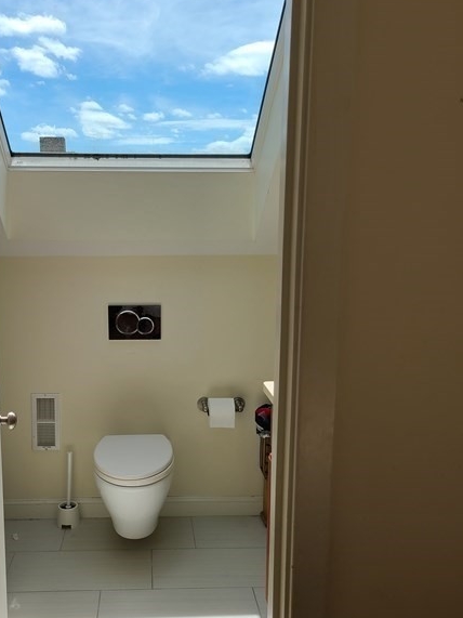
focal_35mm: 35
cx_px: 161
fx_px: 624
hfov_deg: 40.3
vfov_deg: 52.6
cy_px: 332
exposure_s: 1/1654
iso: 40
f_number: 1.8
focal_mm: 5.4
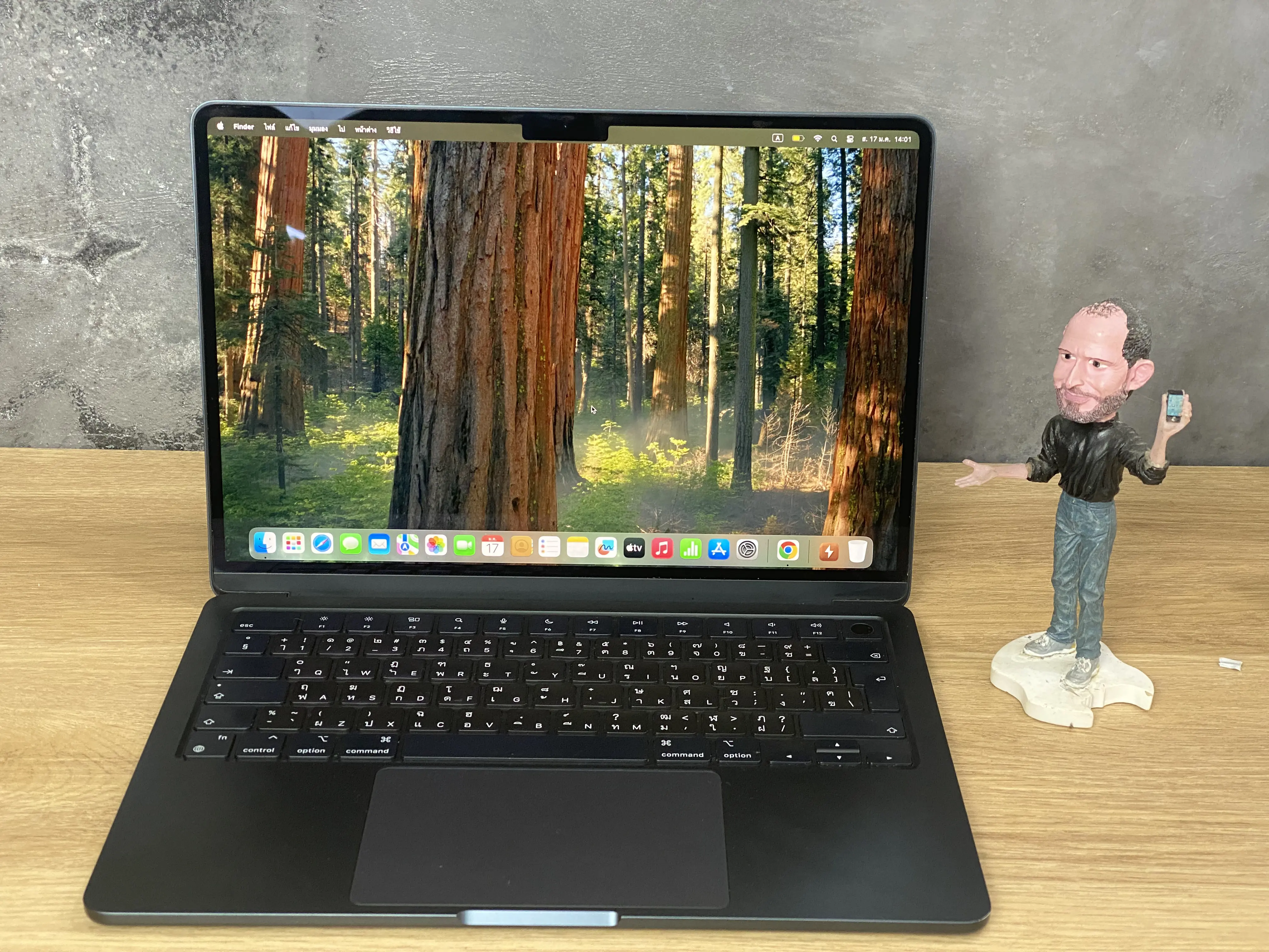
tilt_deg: -25.9
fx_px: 1906
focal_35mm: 52
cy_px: 476
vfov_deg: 28.0
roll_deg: -1.5
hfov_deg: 36.8
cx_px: 634
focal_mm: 6
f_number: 2
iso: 125
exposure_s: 1/50
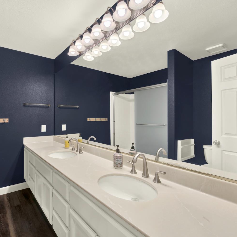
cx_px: 93
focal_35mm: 18
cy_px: 119
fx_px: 139
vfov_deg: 80.7
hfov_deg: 79.6
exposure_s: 1/6
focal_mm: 14
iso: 100
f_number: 14
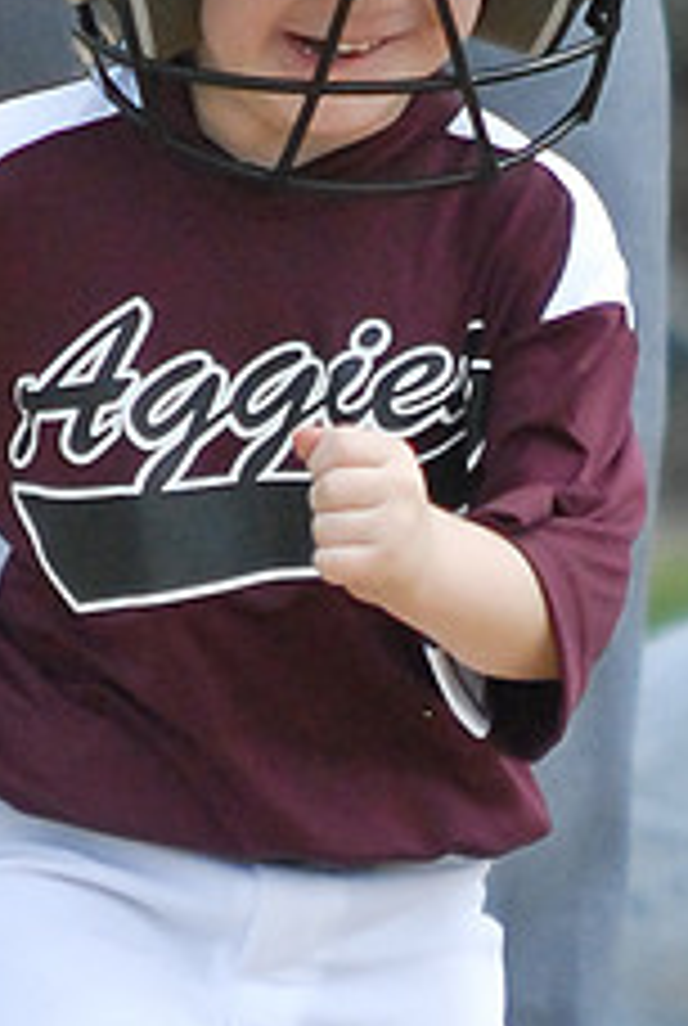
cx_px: 128
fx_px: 16864
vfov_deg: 3.5
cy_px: 472
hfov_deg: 2.3
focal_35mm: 591
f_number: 2.8
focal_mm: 200
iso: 800
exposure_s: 1/6400
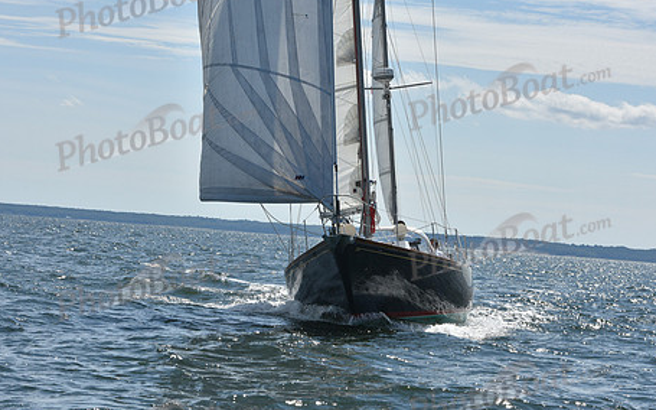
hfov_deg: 17.8
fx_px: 2091
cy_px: 188
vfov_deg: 11.2
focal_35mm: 117
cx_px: 334
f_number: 11
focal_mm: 90
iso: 320
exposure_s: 1/1000
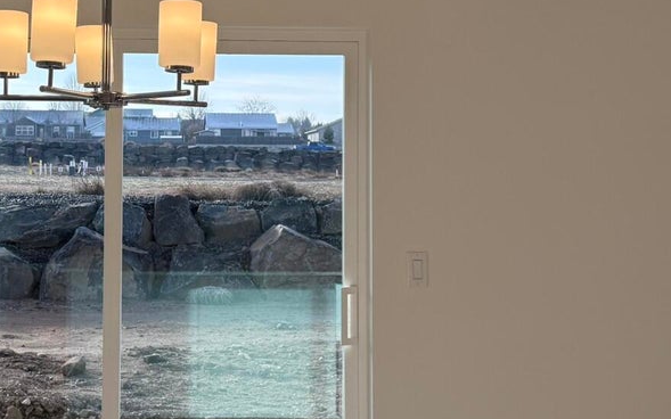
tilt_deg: +2.3
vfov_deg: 21.9
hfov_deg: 34.1
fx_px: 1079
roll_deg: -0.1
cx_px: 208
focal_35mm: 59
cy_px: 138
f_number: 1.78
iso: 100
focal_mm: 6.76
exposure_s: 1/1271
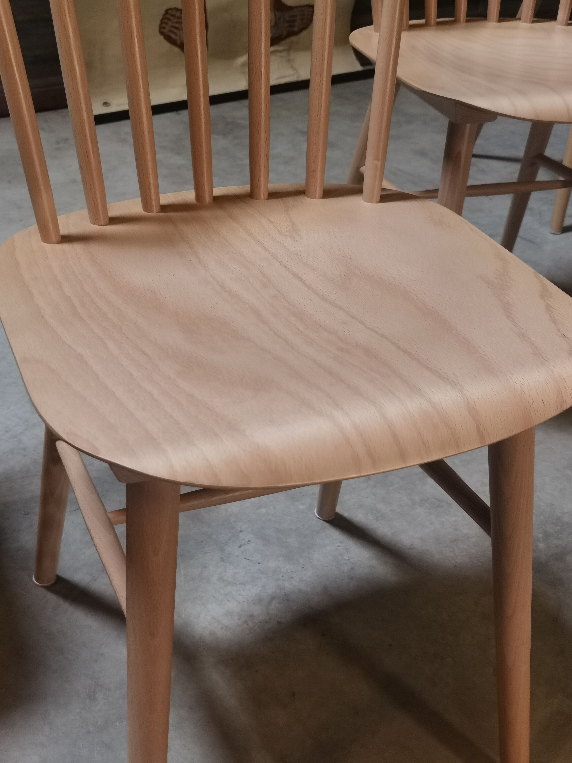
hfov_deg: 34.3
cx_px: 264
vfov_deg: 44.8
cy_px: 377
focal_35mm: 42
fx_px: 925
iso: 160
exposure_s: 1/100
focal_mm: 6.71
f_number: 1.9
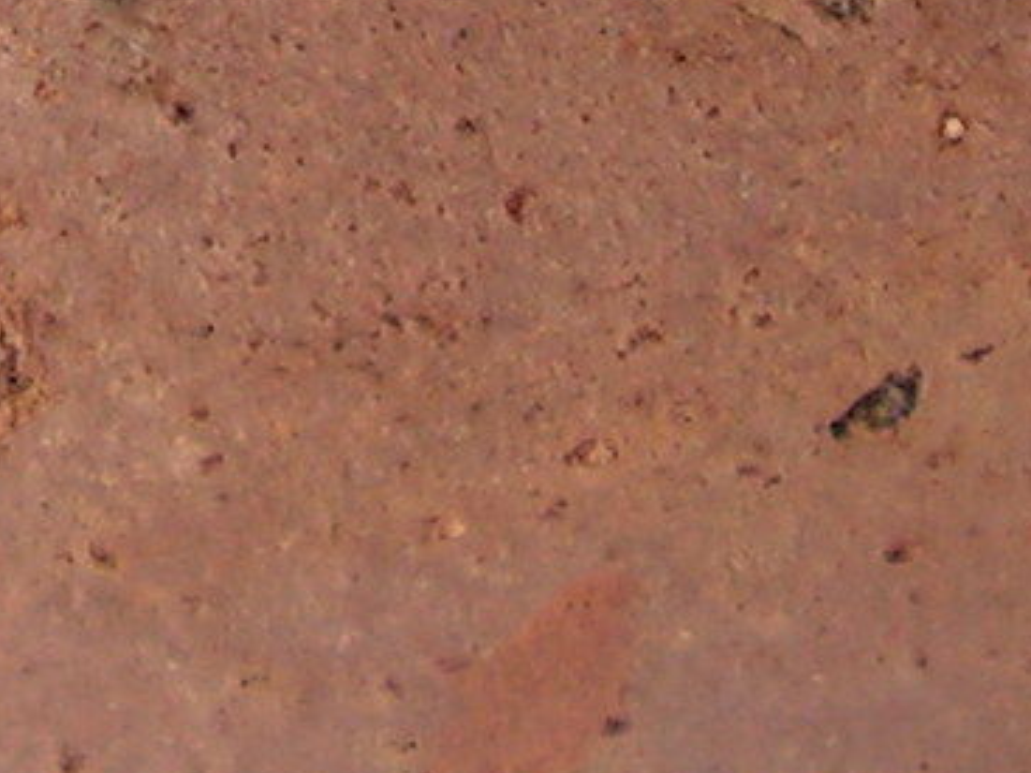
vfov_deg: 7.1
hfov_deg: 9.7
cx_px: -211
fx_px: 5985
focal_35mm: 201
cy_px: -849
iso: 64
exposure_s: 1/125
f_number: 3.2
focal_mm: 6
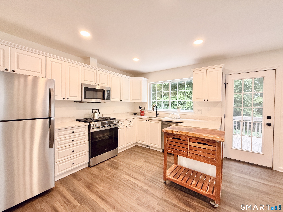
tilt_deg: -1.1
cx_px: 142
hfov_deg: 102.1
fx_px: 114
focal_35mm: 14
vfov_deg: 85.7
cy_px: 106
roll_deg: +0.7
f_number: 2.2
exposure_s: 1/99
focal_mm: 2.22
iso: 250
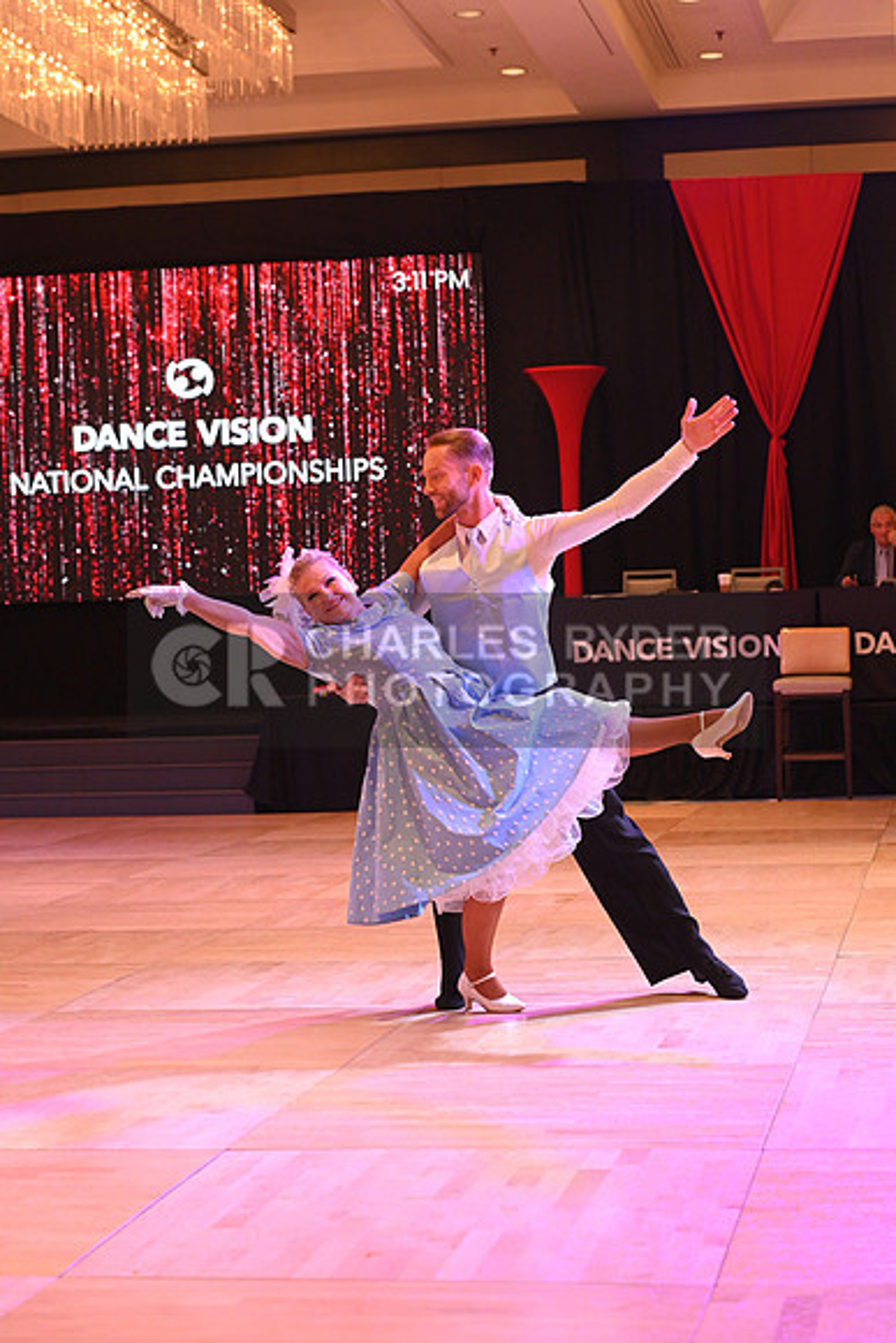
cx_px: 448
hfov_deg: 17.5
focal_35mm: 78
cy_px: 672
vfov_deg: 26.0
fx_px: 2910
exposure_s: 1/200
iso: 3200
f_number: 5
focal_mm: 78
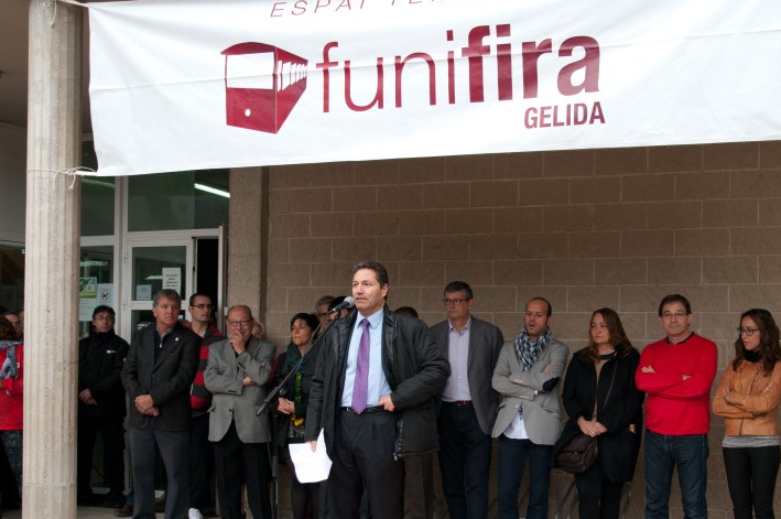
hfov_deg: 37.9
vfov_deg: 25.8
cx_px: 506
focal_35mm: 52
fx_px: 1127
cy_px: 346
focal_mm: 24
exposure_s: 1/90
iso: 400
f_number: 5.6
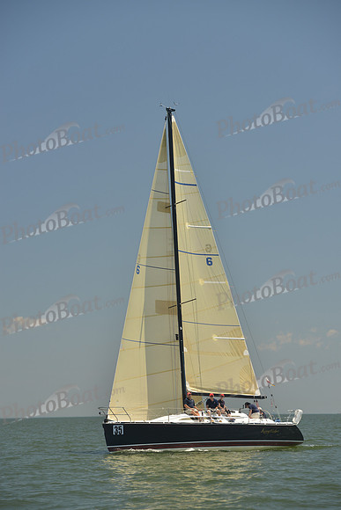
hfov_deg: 11.4
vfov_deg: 17.1
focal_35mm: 120
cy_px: 255
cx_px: 170
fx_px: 1704
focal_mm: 120
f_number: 6.3
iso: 200
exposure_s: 1/640
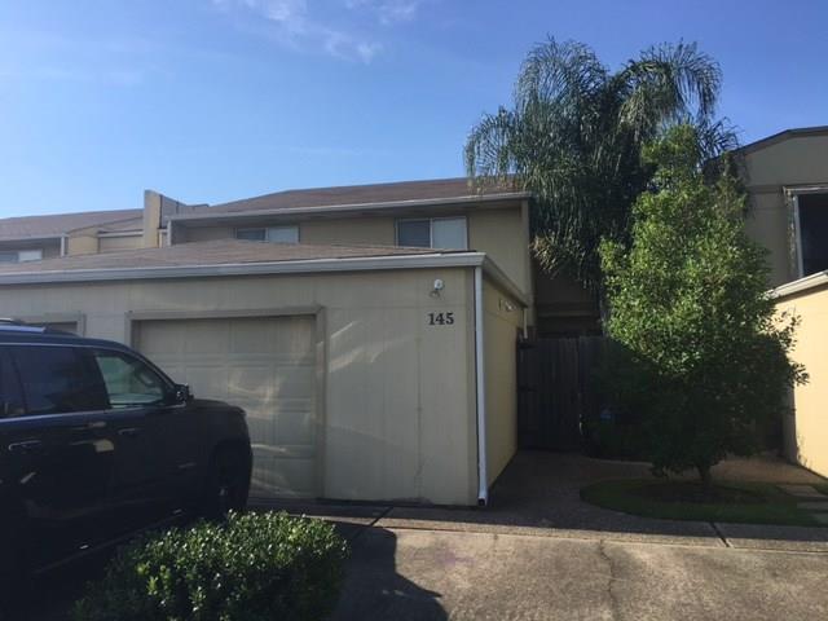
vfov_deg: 48.2
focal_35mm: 29
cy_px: 310
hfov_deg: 61.7
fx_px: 694
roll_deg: -0.3
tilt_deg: +6.4
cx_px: 414
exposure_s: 1/1538
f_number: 2.2
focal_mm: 4.15
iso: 25
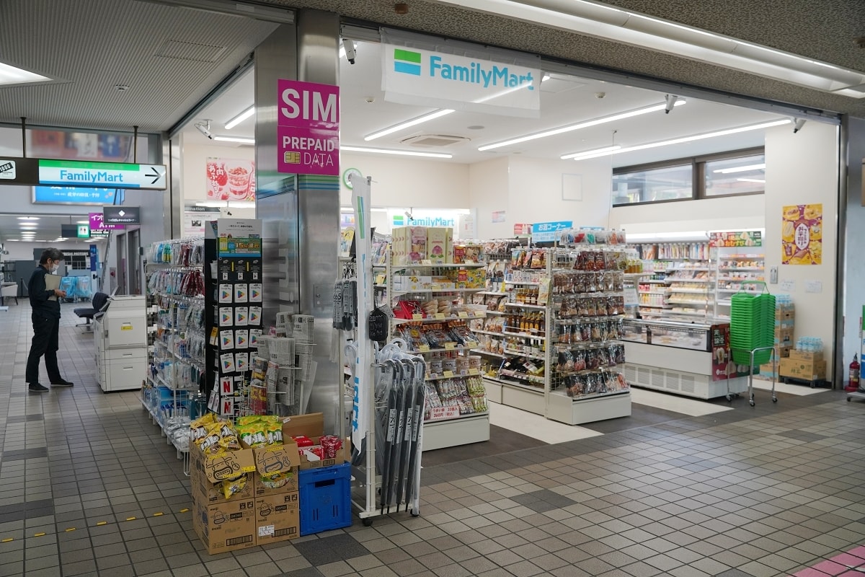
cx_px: 432
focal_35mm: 28
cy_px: 288
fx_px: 673
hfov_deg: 65.5
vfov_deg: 46.4
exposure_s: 1/160
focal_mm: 28
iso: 800
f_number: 4
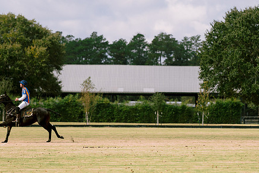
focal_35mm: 192
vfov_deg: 7.2
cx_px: 156
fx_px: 1382
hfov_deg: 10.7
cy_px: 82
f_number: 4
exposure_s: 1/2500
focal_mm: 140
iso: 200
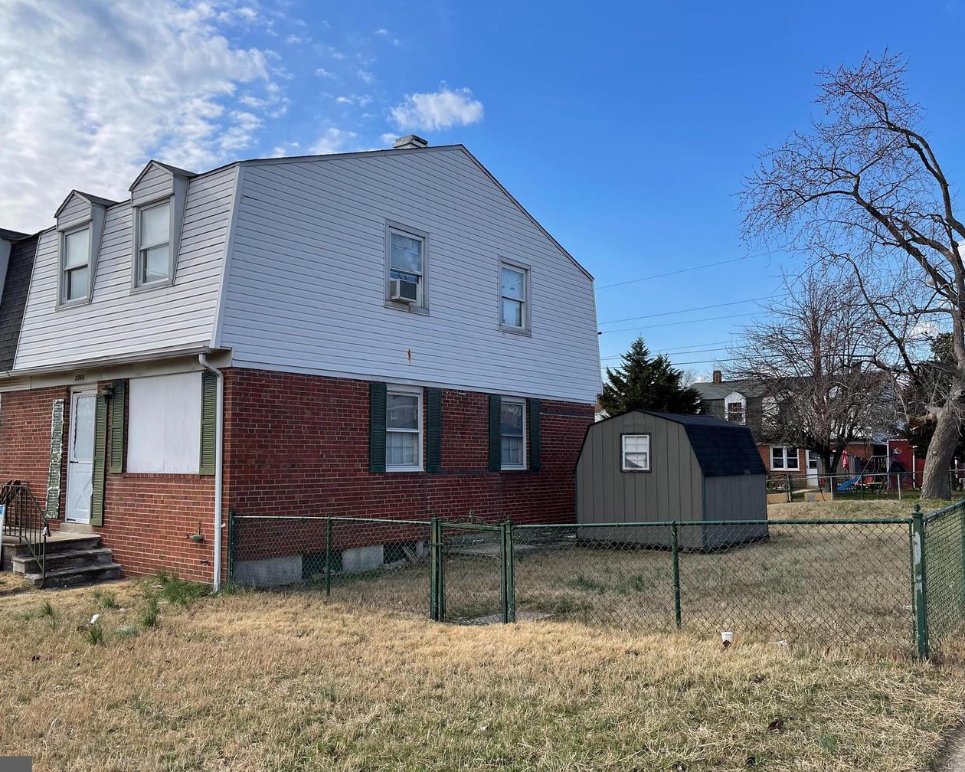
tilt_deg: +5.2
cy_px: 387
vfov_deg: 50.0
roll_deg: +0.3
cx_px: 449
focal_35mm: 29
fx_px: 828
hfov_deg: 60.4
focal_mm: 5.1
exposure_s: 1/2387
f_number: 1.6
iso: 32
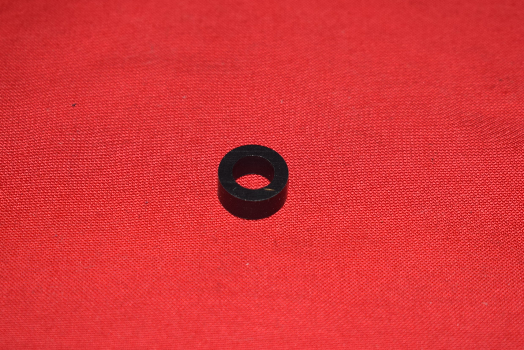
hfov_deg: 24.6
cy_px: 175
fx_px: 1201
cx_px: 262
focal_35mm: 82
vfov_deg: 16.6
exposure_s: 1/200
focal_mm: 55
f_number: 5.6
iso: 400
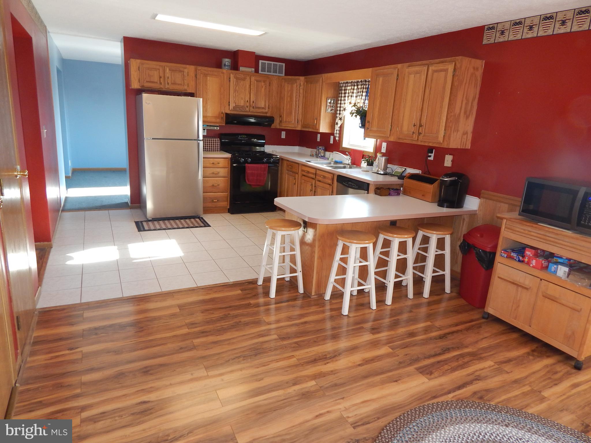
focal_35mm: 22
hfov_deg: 76.4
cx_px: 296
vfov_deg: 61.1
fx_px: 376
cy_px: 222
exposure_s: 1/30
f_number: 3
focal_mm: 4
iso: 140
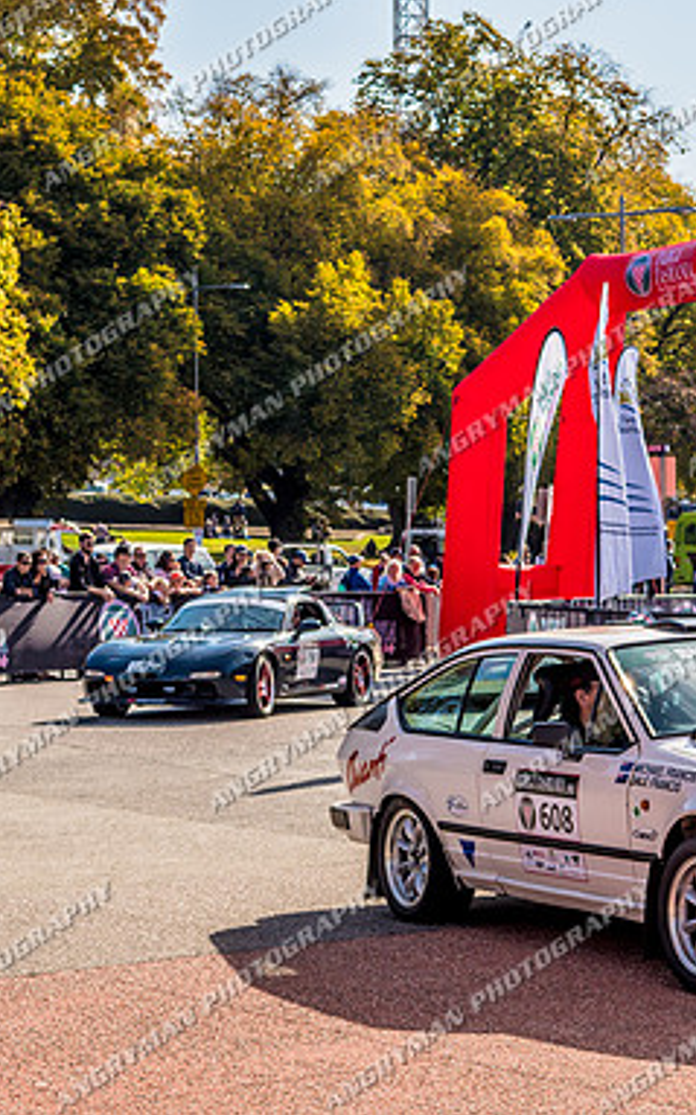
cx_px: 562
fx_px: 2674
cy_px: 555
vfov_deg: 23.6
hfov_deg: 14.7
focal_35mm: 88
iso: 160
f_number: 5.6
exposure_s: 1/1000
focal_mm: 38
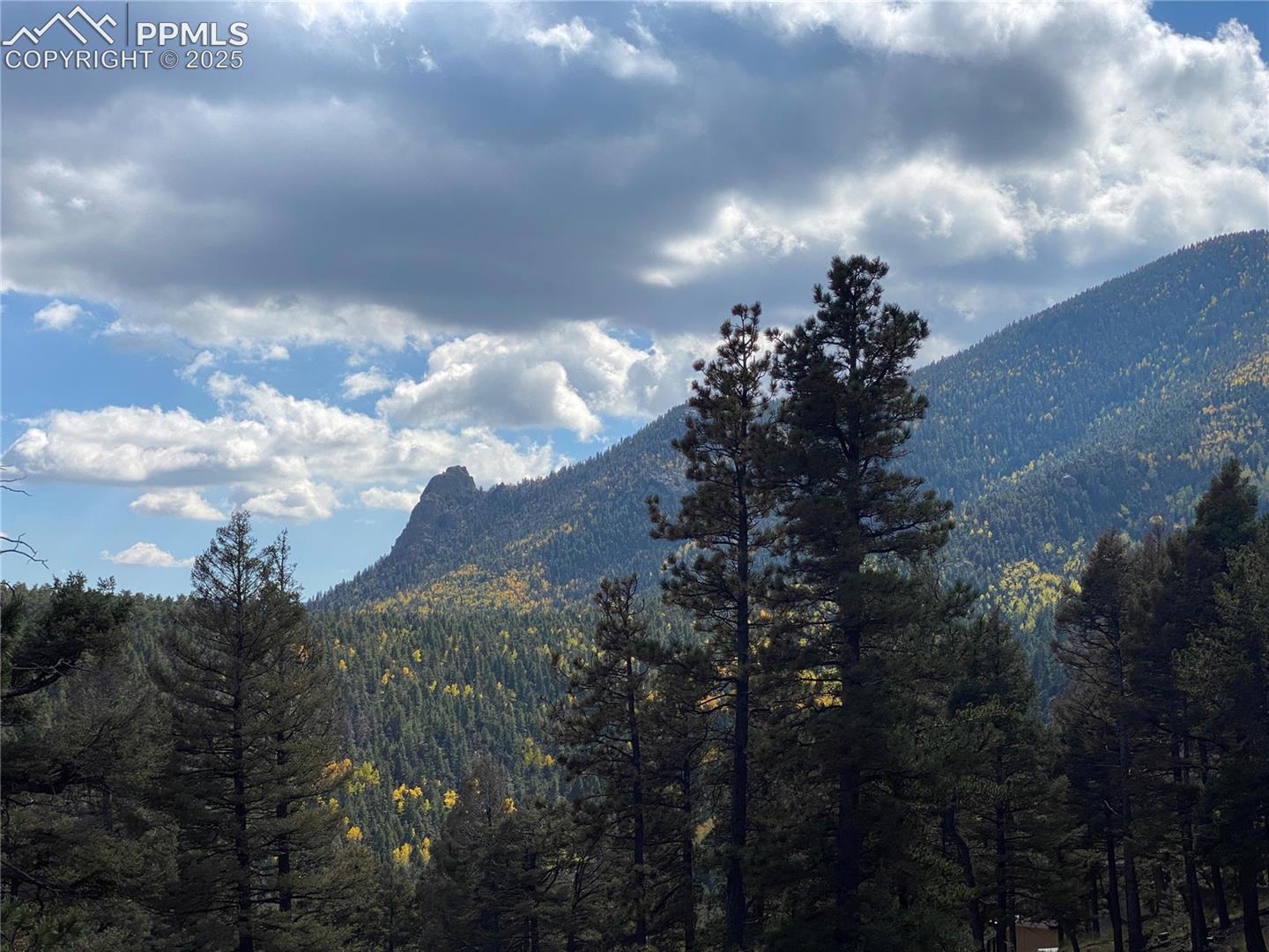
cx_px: 634
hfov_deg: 36.8
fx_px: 1906
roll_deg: -2.2
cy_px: 476
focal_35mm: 52
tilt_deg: +6.1
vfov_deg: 28.0
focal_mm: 6
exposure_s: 1/5319
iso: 20
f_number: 2
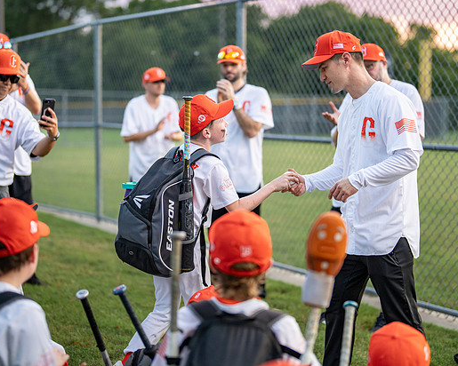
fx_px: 935
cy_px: 164
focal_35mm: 69
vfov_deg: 22.2
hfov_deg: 27.5
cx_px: 226
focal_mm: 50
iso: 320
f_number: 1.2
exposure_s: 1/1000
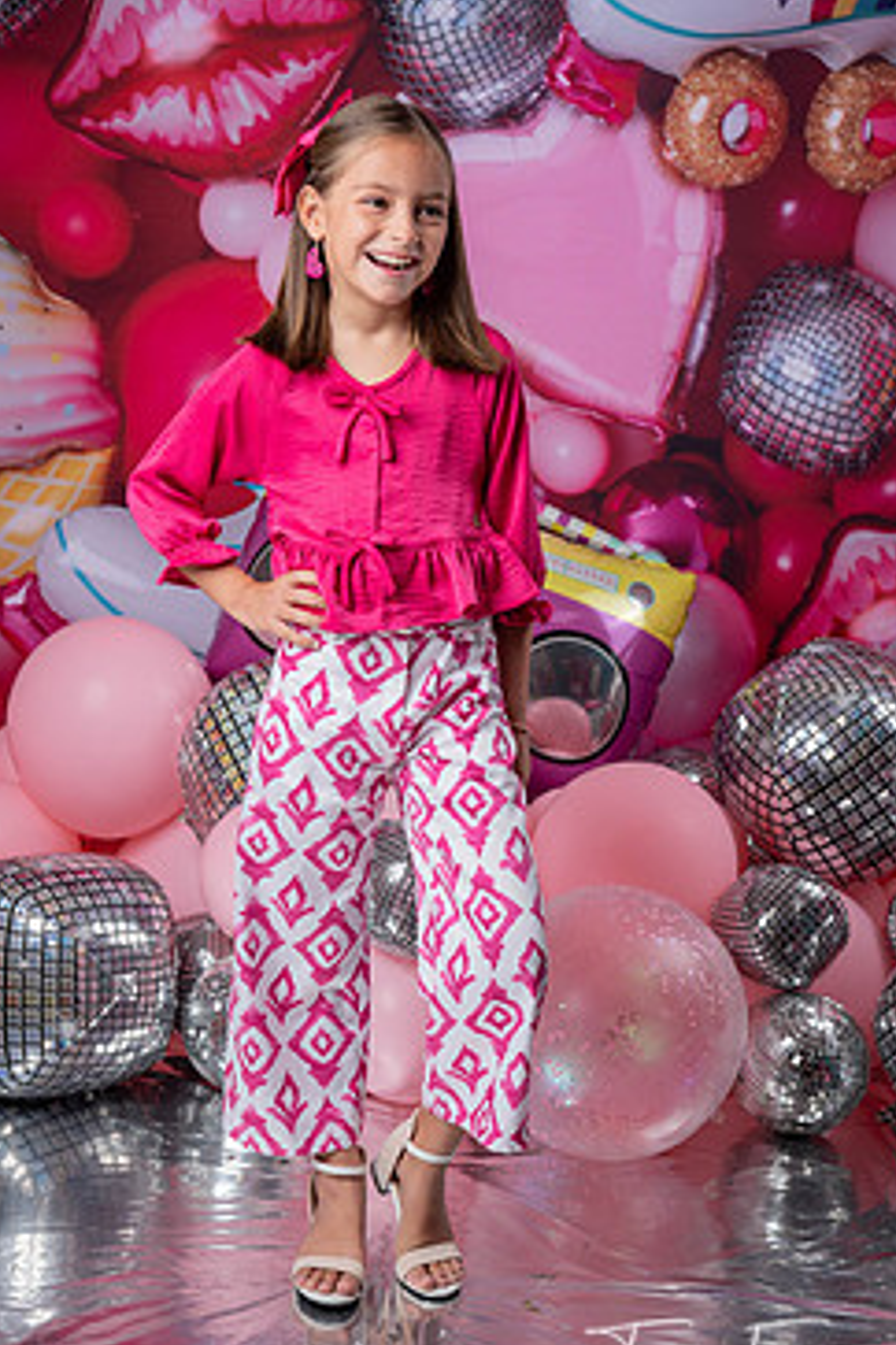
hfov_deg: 21.9
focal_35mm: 62
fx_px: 2314
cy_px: 674
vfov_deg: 32.4
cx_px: 429
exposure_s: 1/100
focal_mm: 50
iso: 100
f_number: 4.5
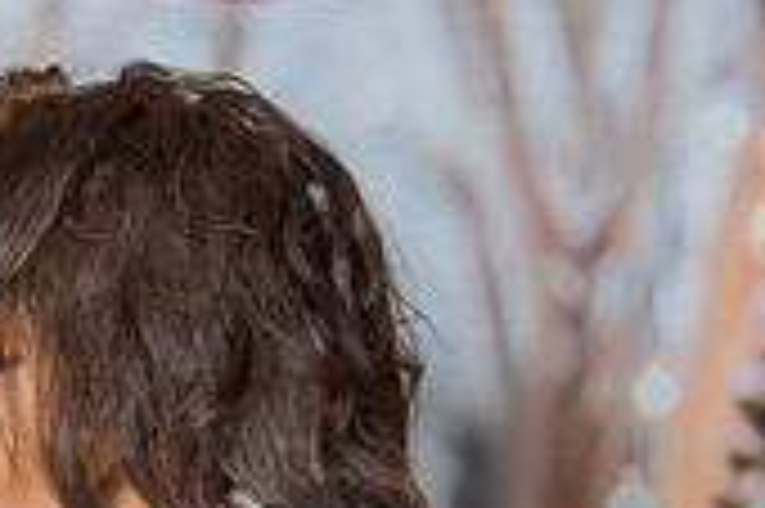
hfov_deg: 10.9
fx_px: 3991
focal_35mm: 188
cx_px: 54
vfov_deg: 7.2
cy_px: 555
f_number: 4
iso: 100
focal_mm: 52
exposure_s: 1/200
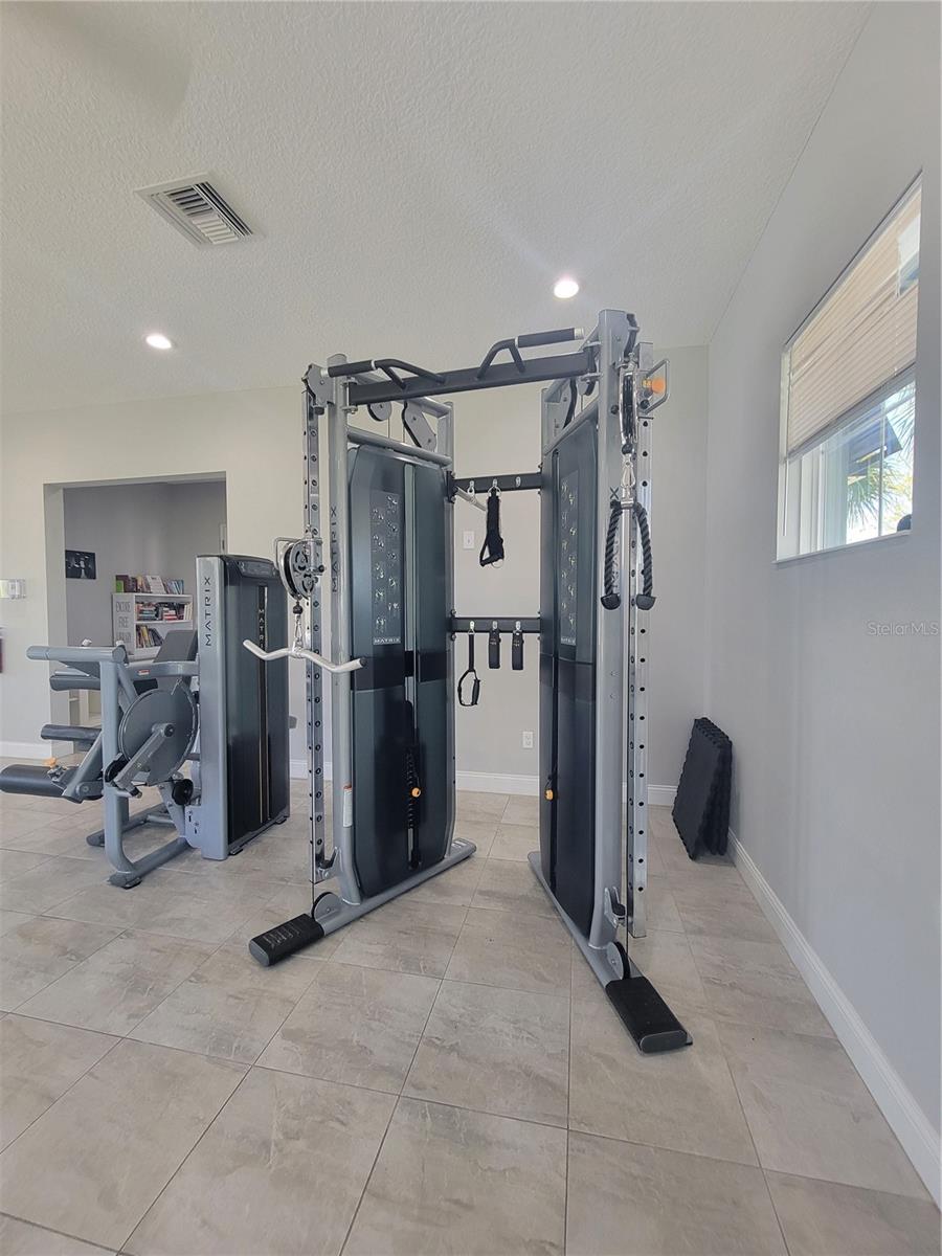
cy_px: 628
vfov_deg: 106.2
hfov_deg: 89.9
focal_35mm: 13
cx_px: 471
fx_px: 472
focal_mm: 2.2
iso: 200
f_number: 2.2
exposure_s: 1/60
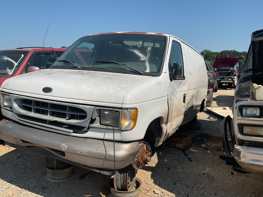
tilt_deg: -8.1
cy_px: 98
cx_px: 132
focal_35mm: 29
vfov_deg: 48.2
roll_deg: +0.5
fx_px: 220
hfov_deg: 61.7
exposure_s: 1/3322
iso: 16
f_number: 1.8
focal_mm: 3
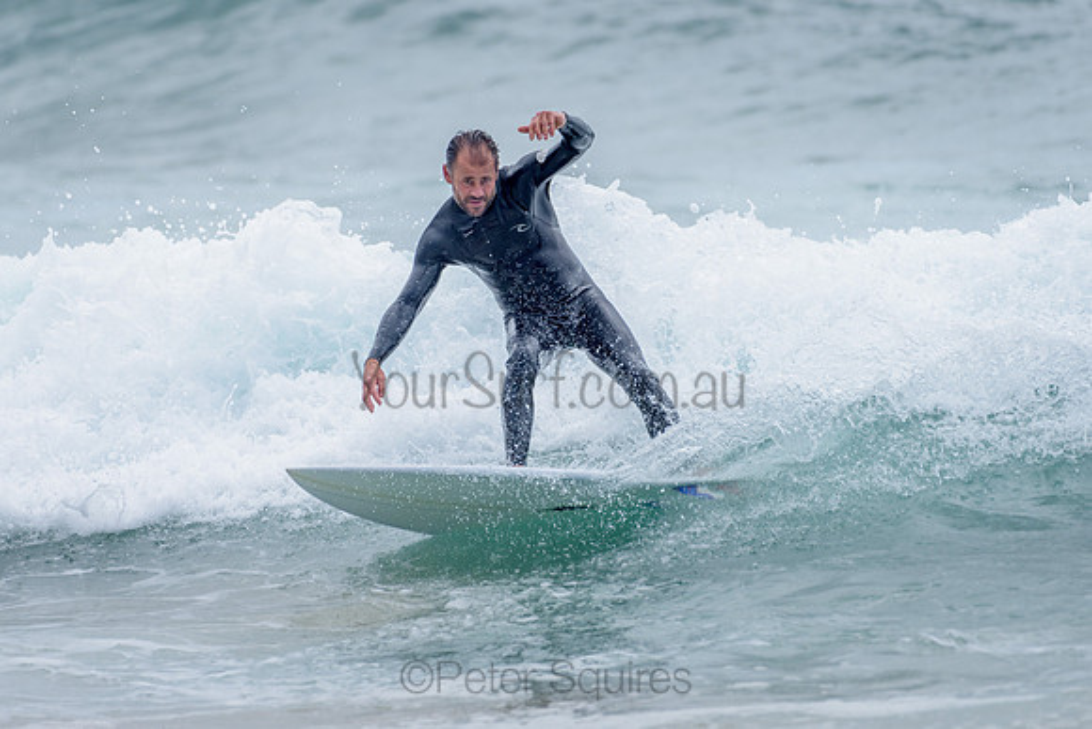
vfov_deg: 2.2
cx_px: 456
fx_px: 18601
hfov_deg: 3.4
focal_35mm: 613
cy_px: 358
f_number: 5.6
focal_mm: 500
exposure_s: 1/2000
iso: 220
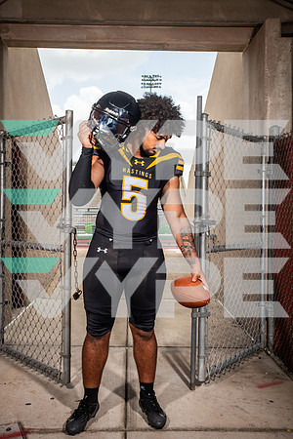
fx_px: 464
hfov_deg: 35.1
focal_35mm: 38
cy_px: 220
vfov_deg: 50.7
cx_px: 146
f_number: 7.1
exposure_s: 1/400
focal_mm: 38
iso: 160
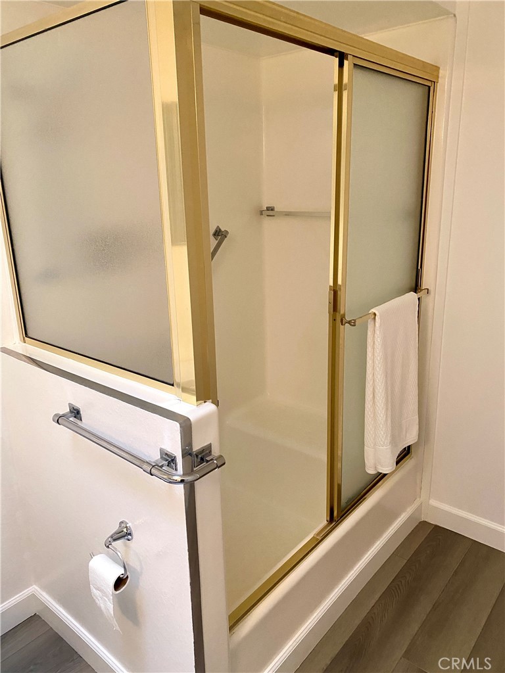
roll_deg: +1.1
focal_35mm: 26
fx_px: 506
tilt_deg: -15.2
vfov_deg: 67.3
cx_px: 252
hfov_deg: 53.1
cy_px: 336
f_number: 1.8
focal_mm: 4.25
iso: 320
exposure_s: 1/60
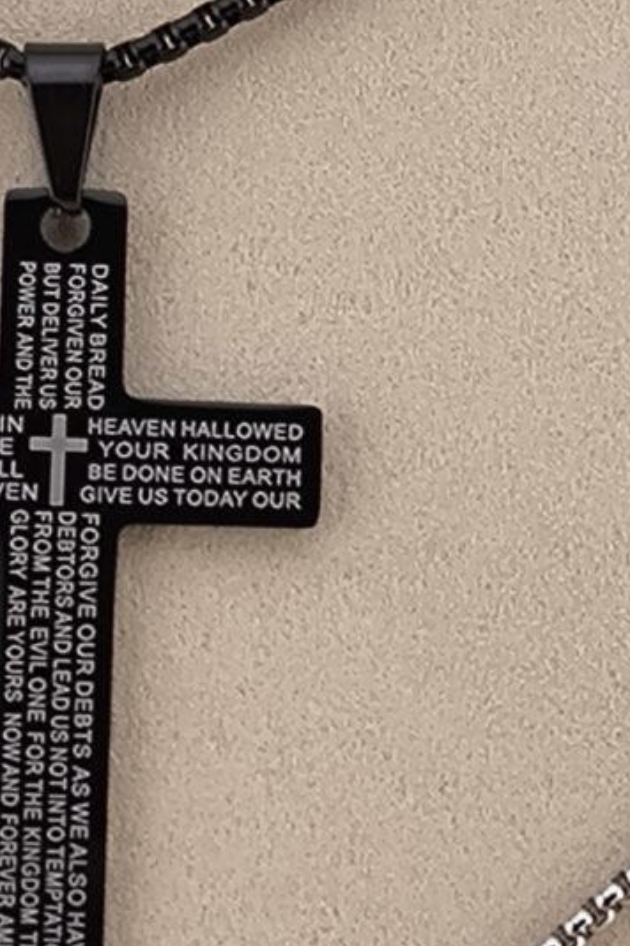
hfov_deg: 5.5
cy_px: 1052
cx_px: 71
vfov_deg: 8.2
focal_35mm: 249
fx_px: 6544
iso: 50
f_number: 1.9
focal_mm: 6.92
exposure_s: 1/1010
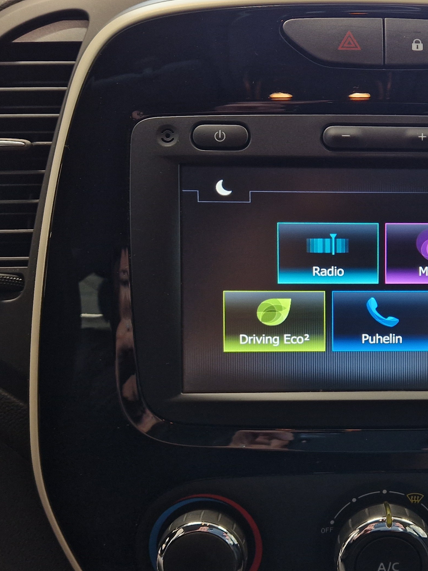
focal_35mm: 44
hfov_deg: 32.0
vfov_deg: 42.8
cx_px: 343
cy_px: 327
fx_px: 725
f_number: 1.8
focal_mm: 5.4
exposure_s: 1/100
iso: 160
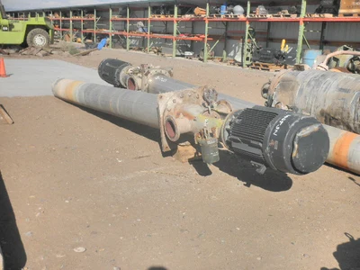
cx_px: 180
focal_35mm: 44
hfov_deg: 42.9
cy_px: 135
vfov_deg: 32.9
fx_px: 458
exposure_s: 1/125
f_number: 9.6
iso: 64
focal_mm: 7.9
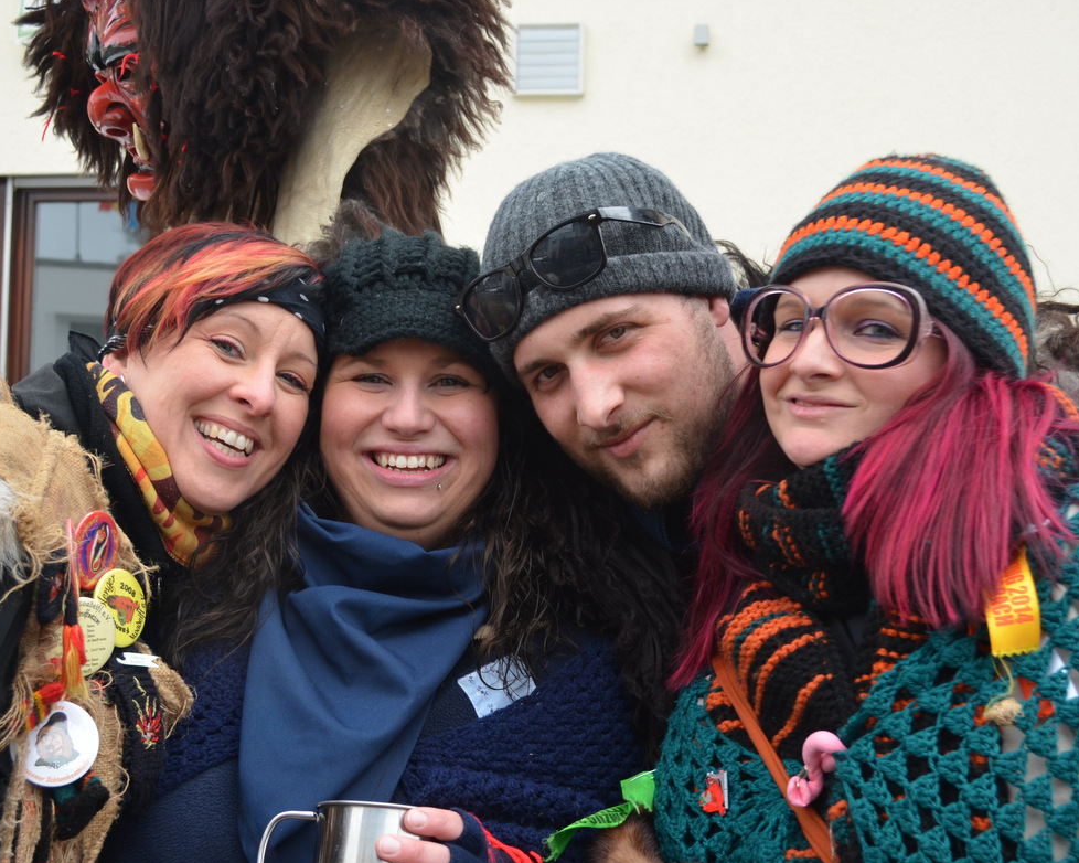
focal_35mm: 38
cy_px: 435
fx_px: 1213
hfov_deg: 47.9
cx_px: 521
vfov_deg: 39.1
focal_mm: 22
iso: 200
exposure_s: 1/100
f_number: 5
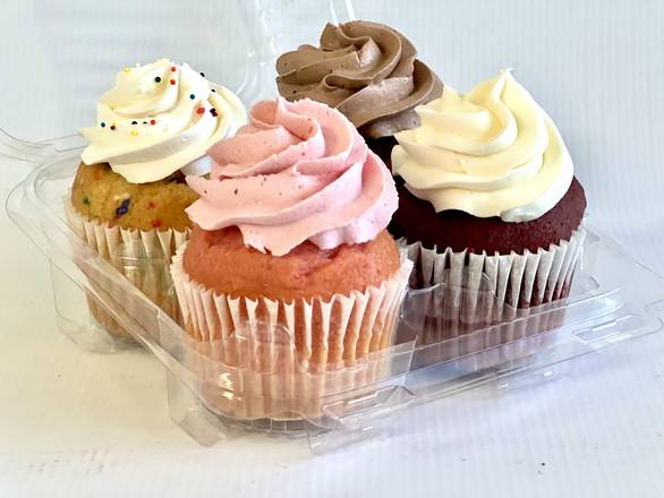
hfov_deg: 25.3
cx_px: 332
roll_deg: -1.3
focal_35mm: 77
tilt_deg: -21.1
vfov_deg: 19.2
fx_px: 1478
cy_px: 249
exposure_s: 1/40
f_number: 2.8
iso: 250
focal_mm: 9
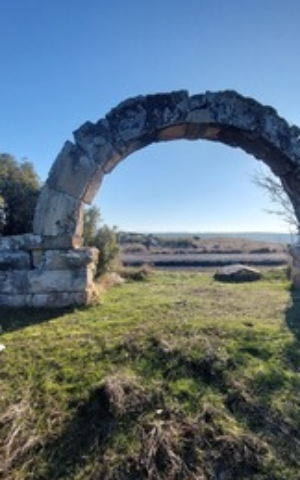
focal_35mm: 19
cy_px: 245
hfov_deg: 61.0
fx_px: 248
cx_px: 195
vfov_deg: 88.0
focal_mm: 1.74
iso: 50
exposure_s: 1/1263
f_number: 2.2
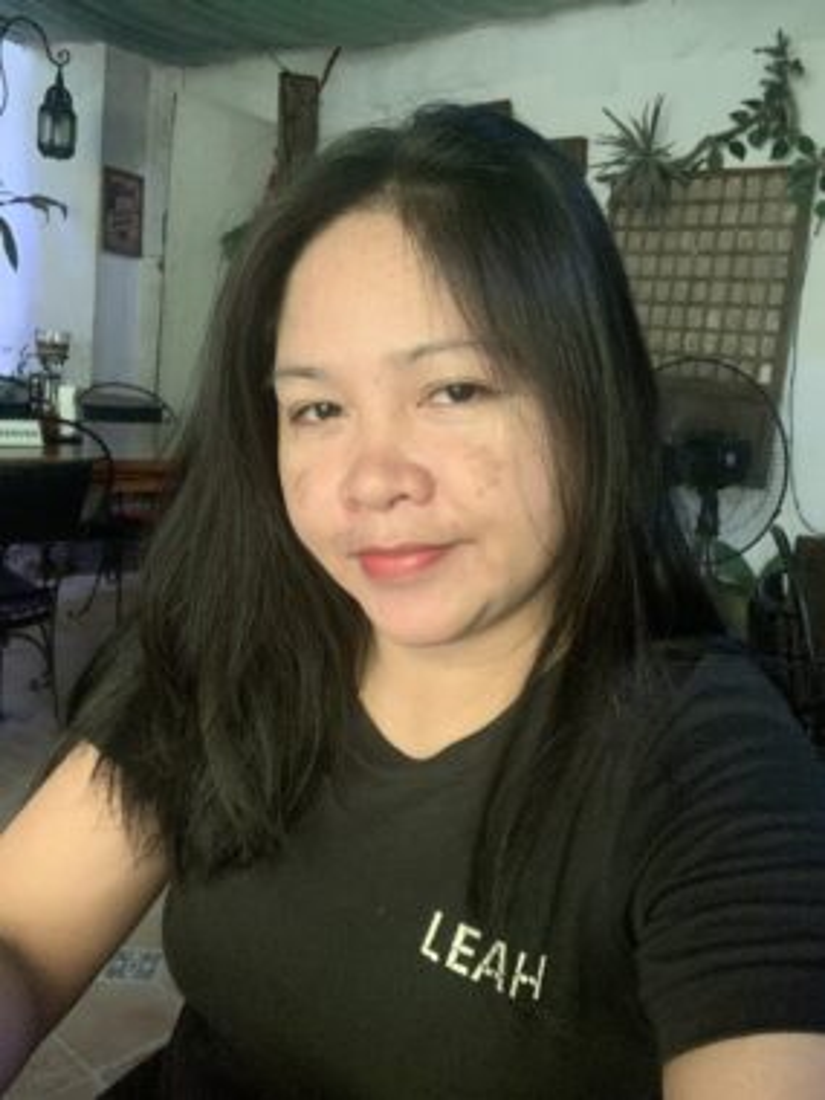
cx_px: 412
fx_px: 1017
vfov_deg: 56.8
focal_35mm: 32
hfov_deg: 44.2
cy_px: 550
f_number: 2.2
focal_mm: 2.87
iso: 320
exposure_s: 1/43
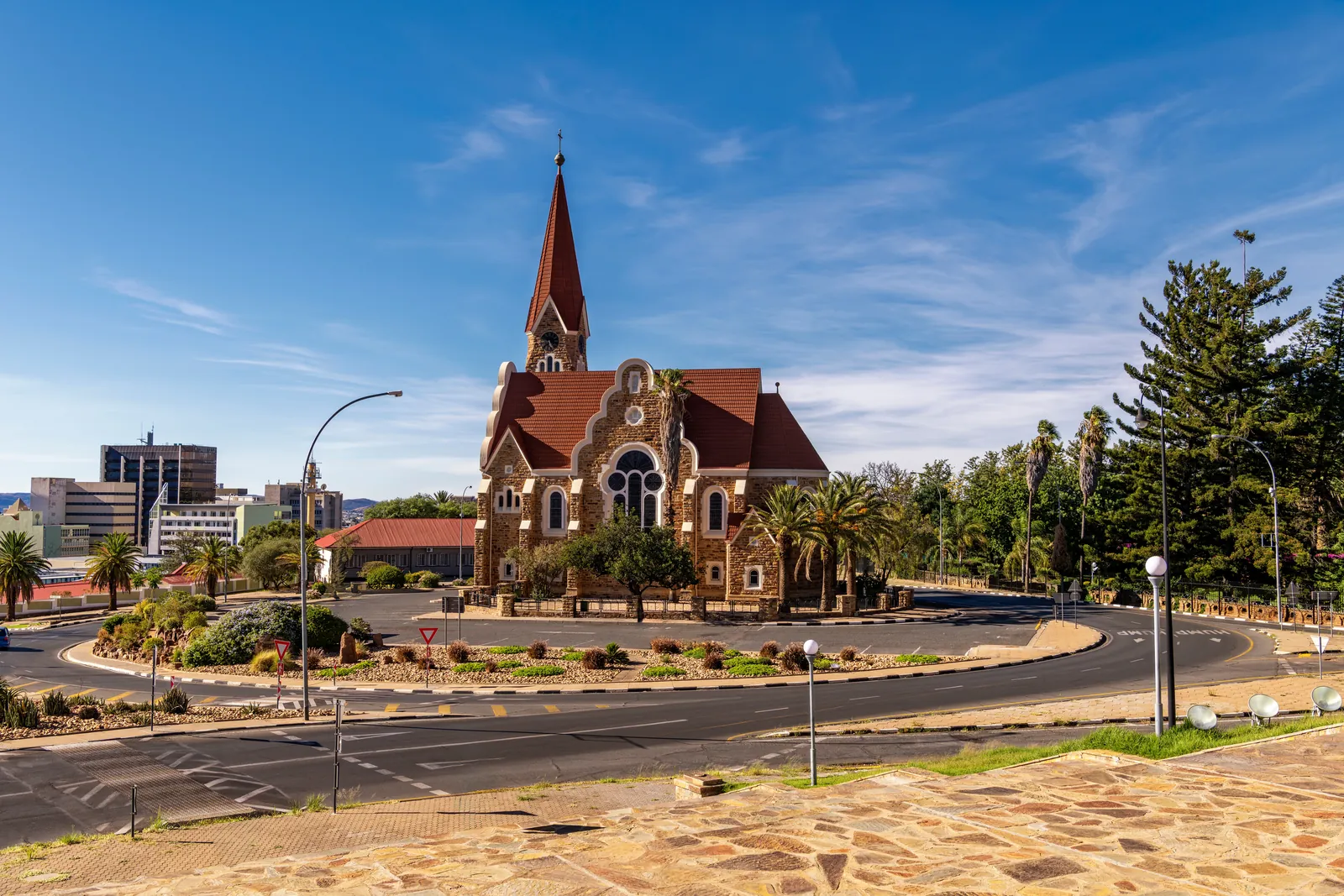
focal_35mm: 34
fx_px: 1269
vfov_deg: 38.9
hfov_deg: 55.8
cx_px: 672
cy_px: 448
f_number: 9
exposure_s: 1/320
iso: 100
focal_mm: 34
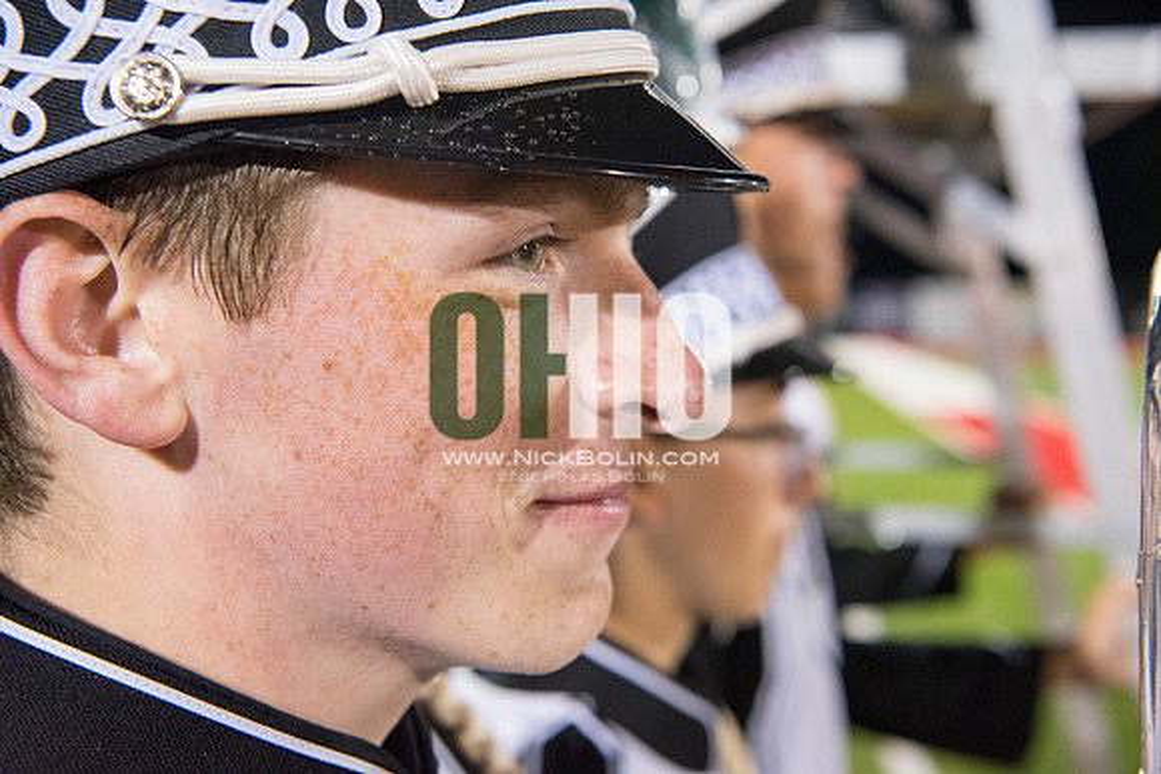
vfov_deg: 27.0
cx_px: 580
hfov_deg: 39.6
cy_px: 387
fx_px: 1613
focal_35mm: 50
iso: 5000
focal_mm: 50
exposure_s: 1/200
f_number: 5.6
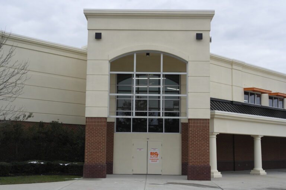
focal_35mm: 49
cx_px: 143
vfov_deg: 27.5
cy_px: 95
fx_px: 389
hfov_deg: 40.3
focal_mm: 32
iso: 100
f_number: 5
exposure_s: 1/125
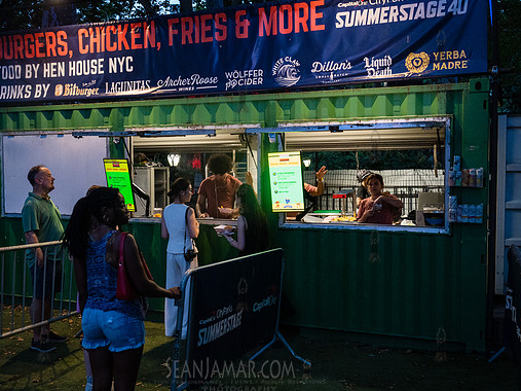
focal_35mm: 39
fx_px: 587
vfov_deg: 36.8
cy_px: 194
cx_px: 241
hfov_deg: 47.8
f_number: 4
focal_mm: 35
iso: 8000
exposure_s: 1/400
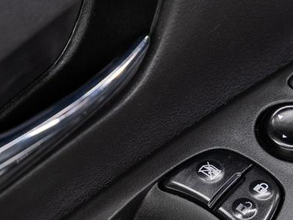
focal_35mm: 261
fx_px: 2208
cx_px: 250
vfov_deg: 5.7
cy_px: 222
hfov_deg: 7.6
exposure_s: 1/2.5
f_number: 5.6
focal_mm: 70
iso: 100
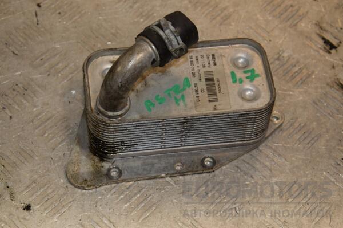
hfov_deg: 21.9
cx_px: 172
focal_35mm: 93
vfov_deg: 14.7
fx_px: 886
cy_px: 114
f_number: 8
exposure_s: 1/200
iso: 800
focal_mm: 62
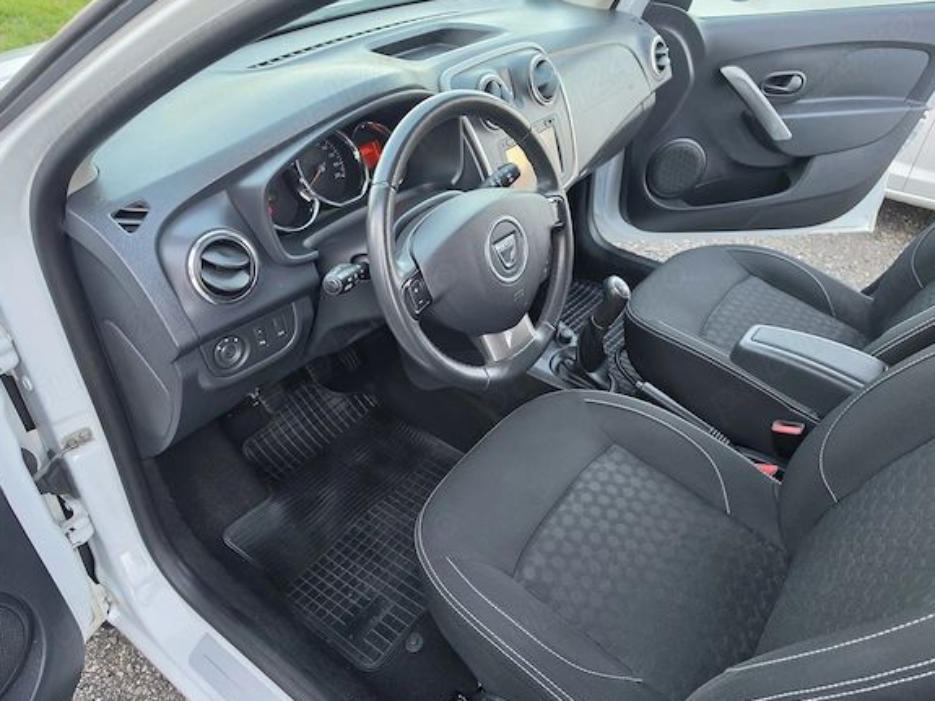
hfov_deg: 71.6
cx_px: 468
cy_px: 356
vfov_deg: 56.8
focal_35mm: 24
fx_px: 648
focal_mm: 6.5
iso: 80
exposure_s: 1/100
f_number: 1.4
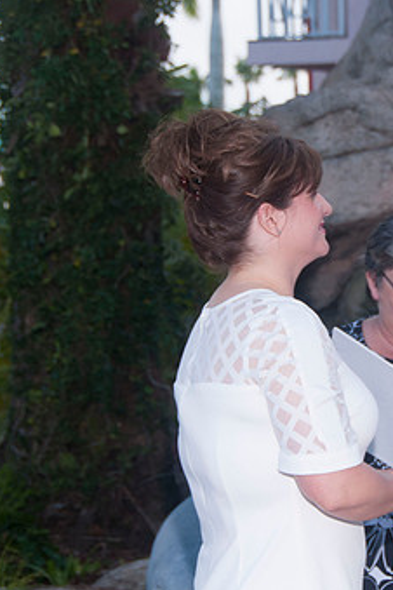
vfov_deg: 16.0
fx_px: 2096
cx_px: 396
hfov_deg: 10.6
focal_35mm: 128
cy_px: 279
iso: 200
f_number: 5.6
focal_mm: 50
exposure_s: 1/250
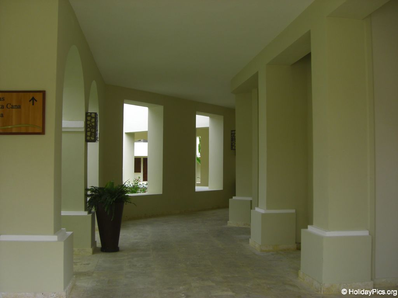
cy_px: 149
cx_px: 199
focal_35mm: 38
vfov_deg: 37.7
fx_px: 437
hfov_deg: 49.0
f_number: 2.7
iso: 64
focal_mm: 6.2
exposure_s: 1/160
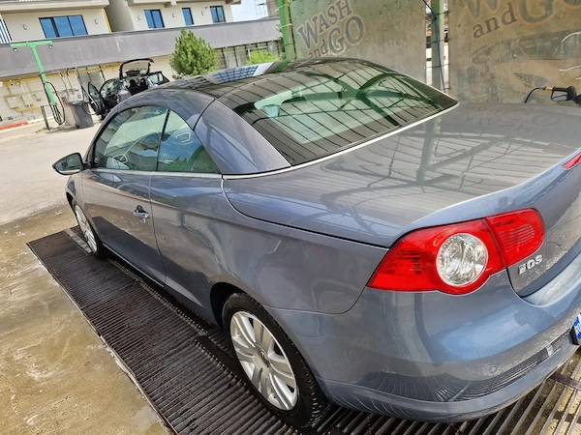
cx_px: 290
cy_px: 218
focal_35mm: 23
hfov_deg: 73.9
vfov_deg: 58.9
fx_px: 386
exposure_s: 1/540
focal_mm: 5.4
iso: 50
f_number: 1.8
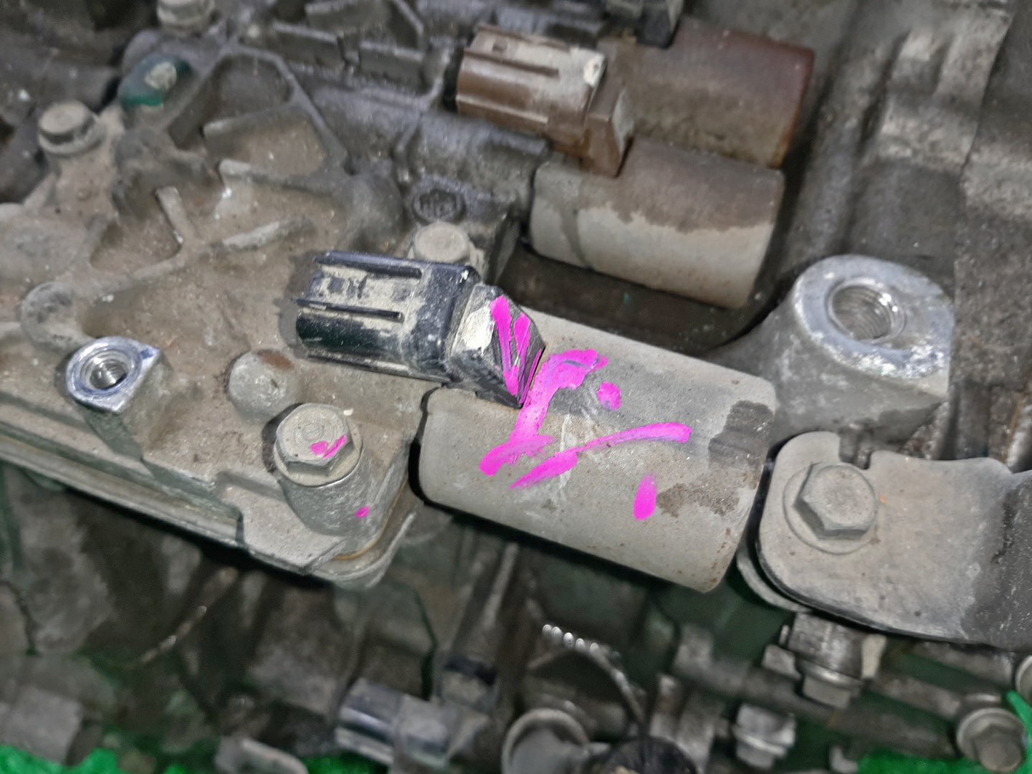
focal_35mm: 26
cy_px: 387
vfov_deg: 53.1
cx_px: 516
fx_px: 775
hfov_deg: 67.3
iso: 71
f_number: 1.7
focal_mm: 3.93
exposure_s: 1/50
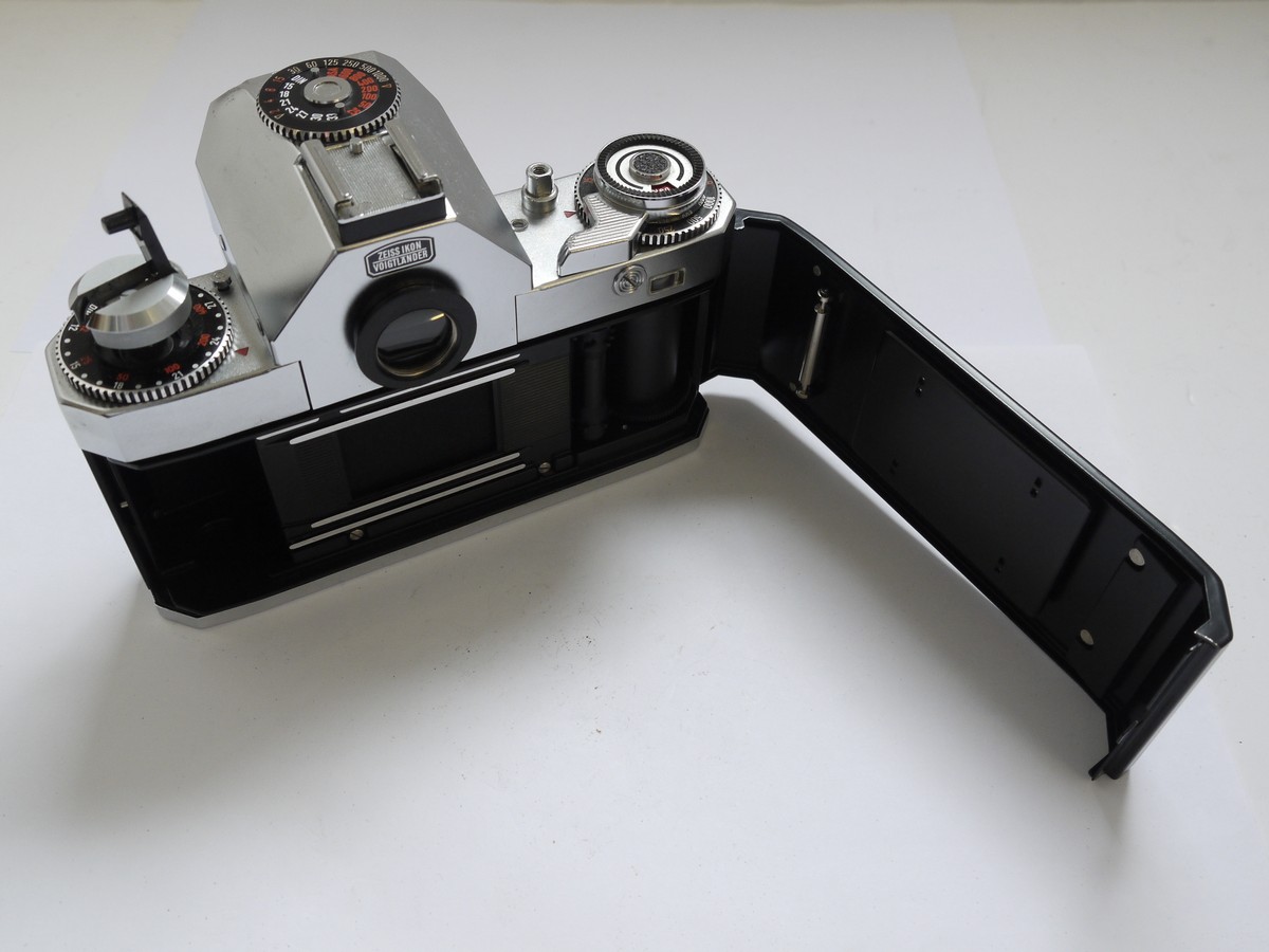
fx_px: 1246
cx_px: 634
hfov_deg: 54.0
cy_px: 476
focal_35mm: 34
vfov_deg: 41.8
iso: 320
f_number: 10
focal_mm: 17
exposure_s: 1/30
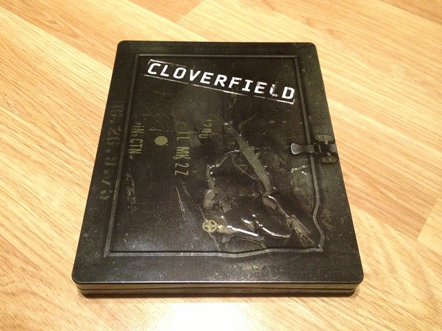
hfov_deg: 52.6
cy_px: 166
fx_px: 447
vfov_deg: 40.7
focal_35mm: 35
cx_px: 221
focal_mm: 4.28
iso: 400
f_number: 2.4
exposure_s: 1/17
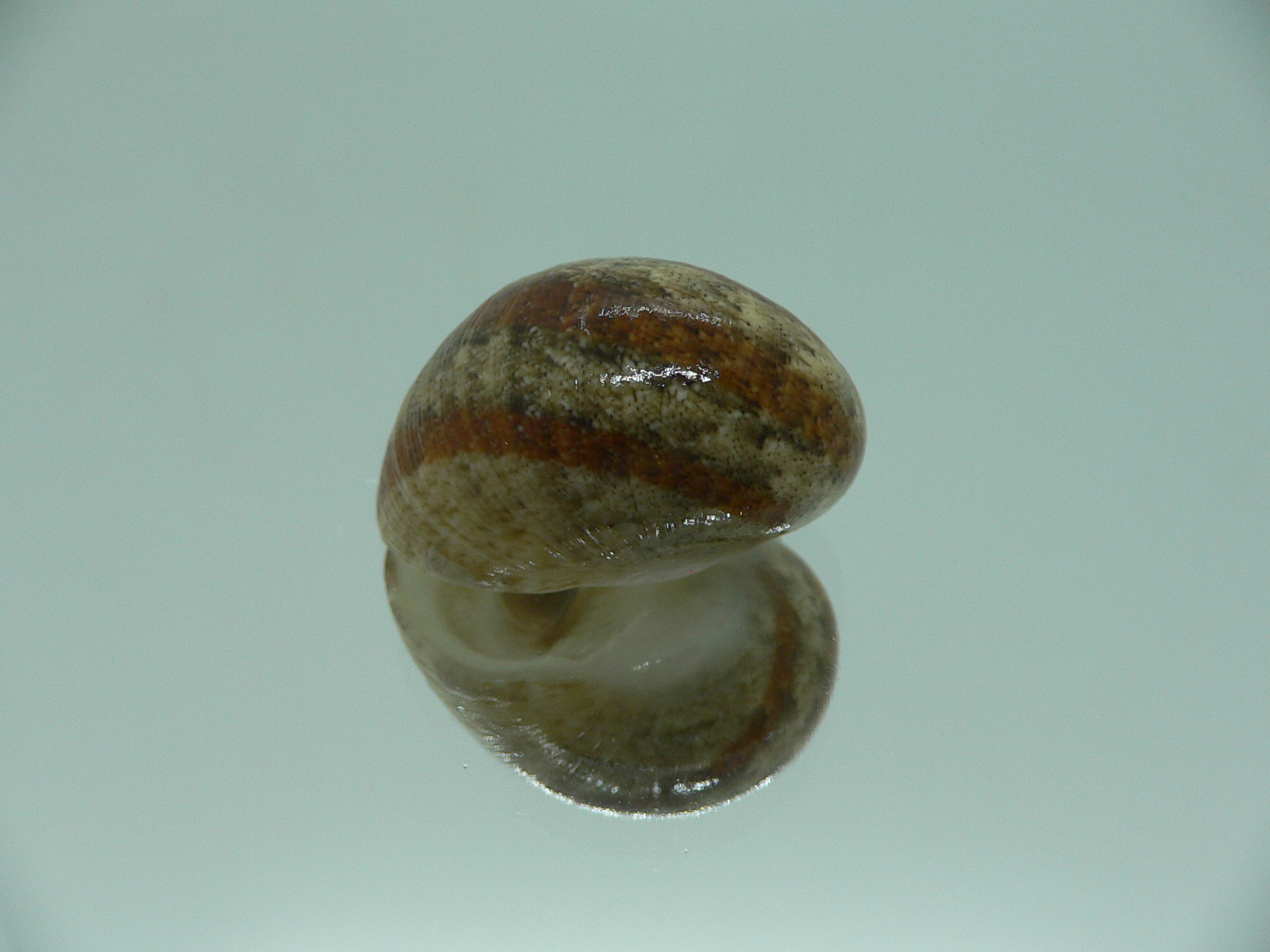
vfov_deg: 39.7
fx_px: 1321
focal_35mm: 36
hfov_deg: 51.3
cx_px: 619
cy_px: 475
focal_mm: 4.6
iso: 80
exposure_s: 1/60
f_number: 2.8
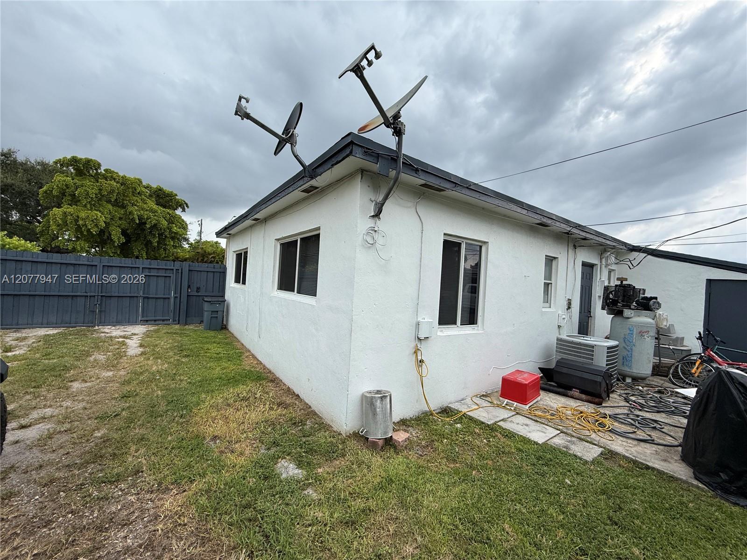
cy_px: 280
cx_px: 374
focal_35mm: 14
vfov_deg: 85.7
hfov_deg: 102.1
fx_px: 302
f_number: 2.2
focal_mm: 2.22
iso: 50
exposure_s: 1/338
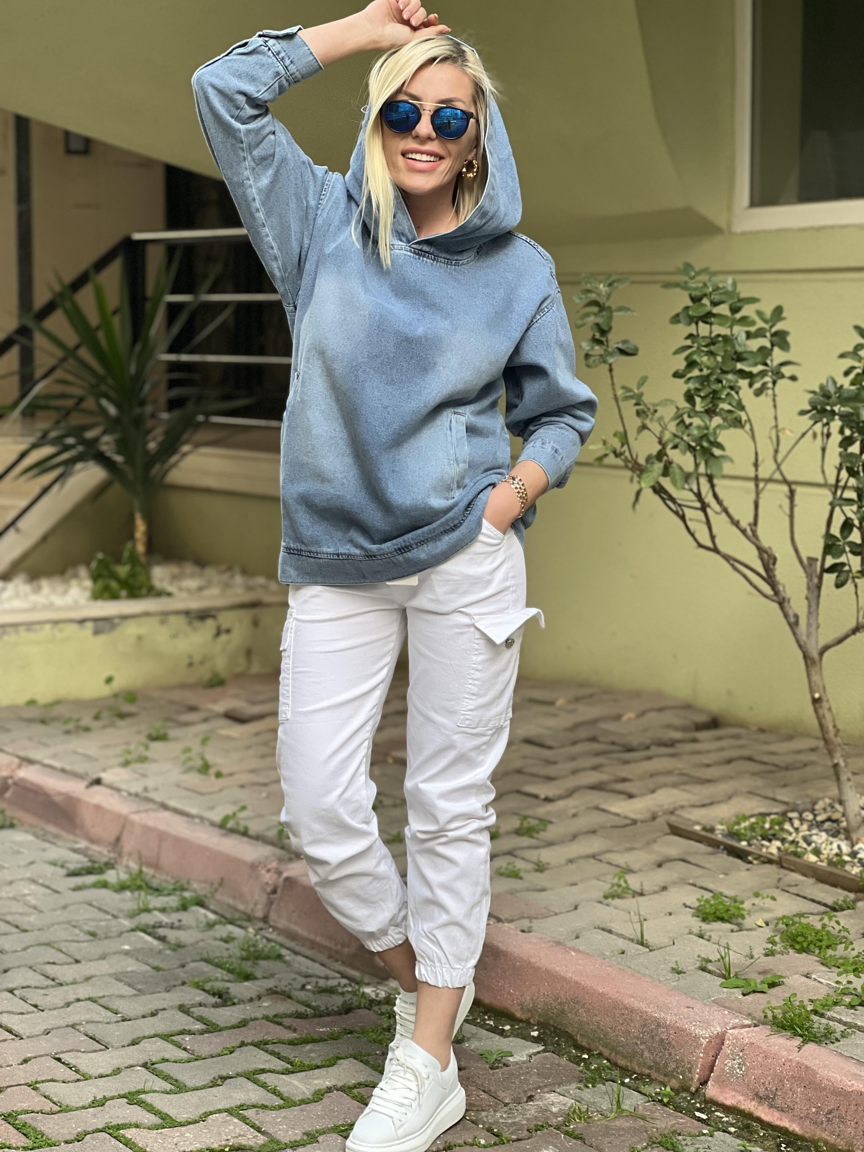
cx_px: 432
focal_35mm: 77
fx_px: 2563
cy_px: 576
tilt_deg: -3.8
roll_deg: -0.2
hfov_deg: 19.1
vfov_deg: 25.3
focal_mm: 9
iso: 100
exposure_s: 1/121
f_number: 2.8
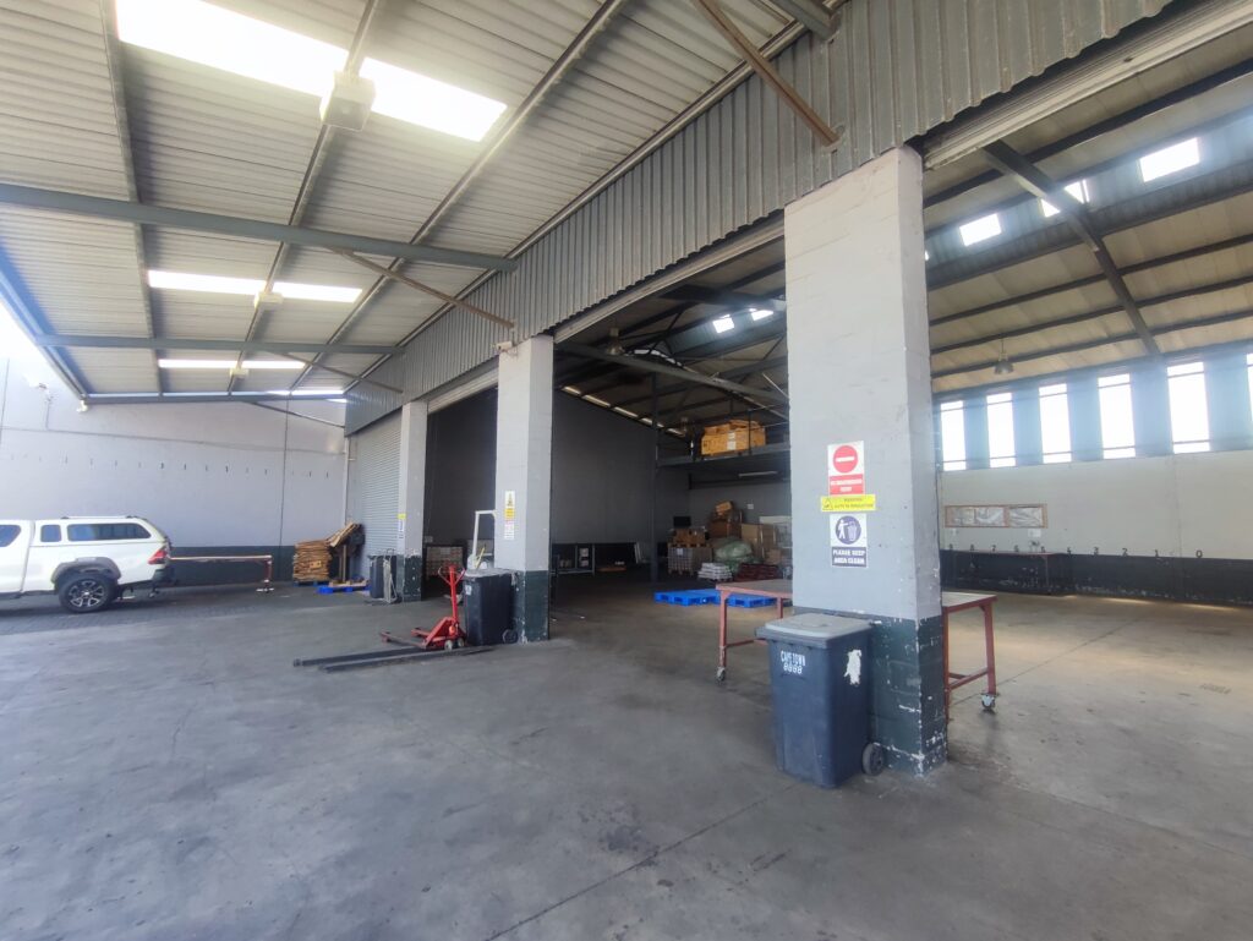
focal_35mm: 16
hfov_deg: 94.5
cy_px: 470
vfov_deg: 78.2
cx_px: 626
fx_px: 579
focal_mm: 1.65
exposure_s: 1/117
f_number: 2.2
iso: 50
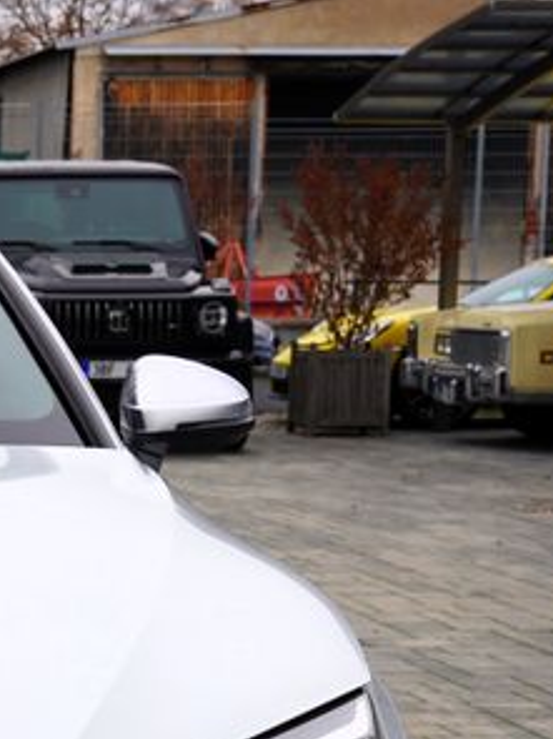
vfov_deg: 15.1
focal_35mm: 129
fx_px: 2750
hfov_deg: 10.8
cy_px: 719
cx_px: -430
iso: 100
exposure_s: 1/100
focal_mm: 33
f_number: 7.1
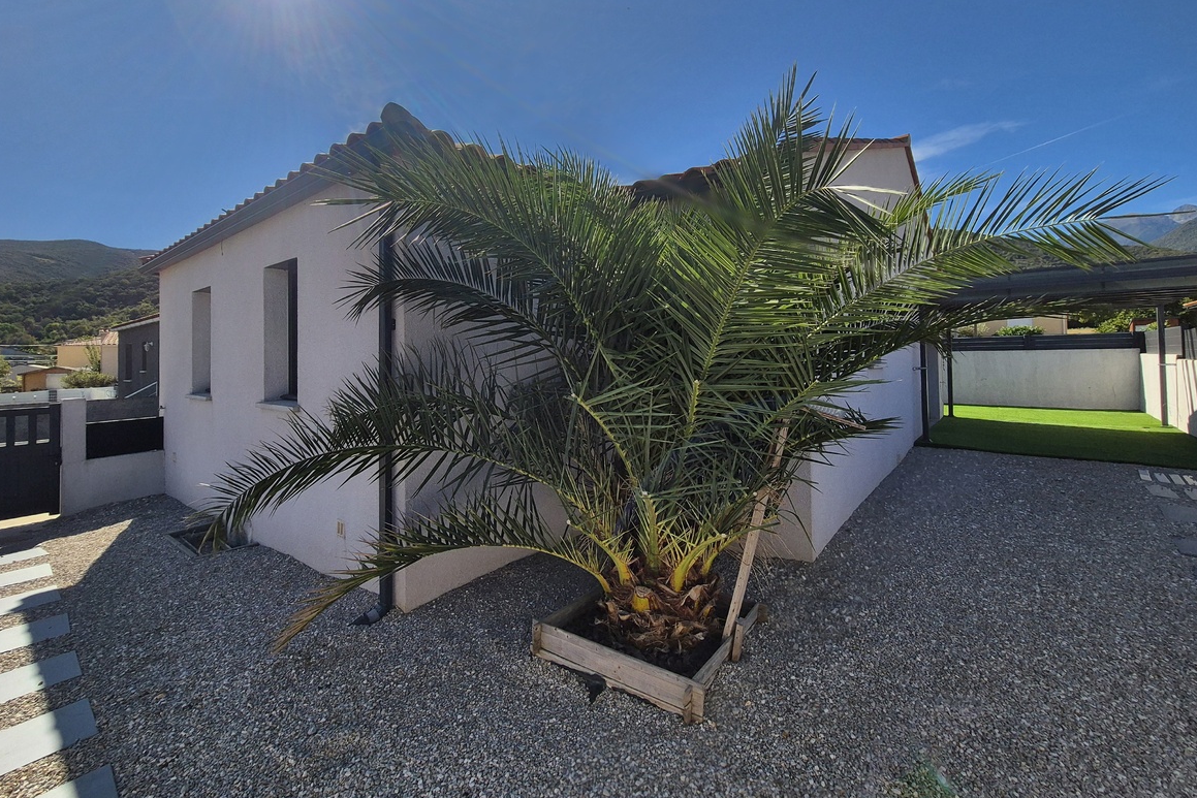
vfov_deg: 80.8
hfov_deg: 104.2
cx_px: 609
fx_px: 466
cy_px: 347
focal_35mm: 14
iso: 50
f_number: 2.2
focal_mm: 2.2
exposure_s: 1/3333
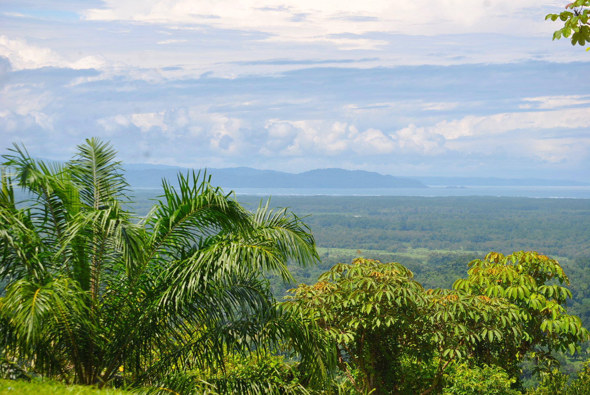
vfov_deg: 11.7
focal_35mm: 117
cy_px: 198
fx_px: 1920
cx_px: 295
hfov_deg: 17.5
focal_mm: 78
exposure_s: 1/500
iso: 100
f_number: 5.6
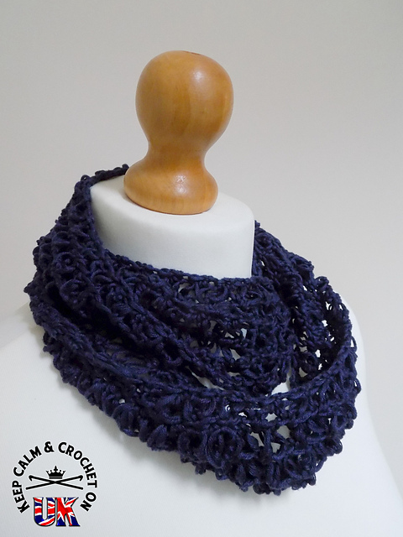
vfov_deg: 65.3
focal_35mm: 27
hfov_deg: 51.4
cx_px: 202
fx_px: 419
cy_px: 268
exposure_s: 1/125
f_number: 3.2
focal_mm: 4.8
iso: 450
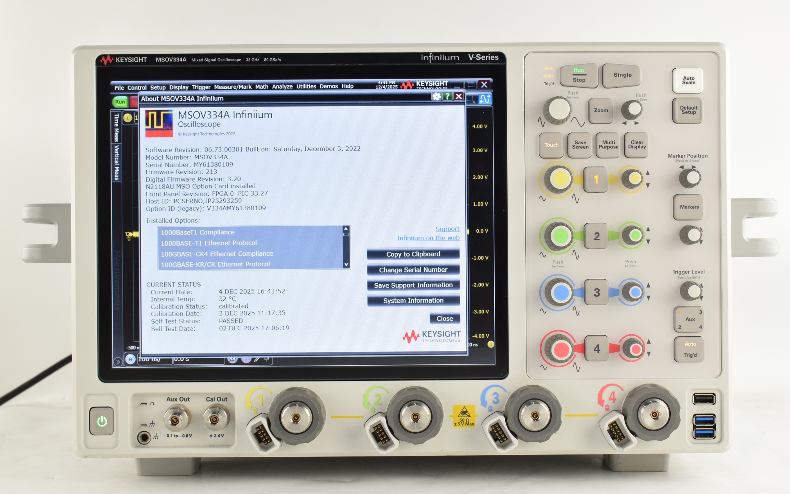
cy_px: 257
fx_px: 1335
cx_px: 400
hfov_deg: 33.0
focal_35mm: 62
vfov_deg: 20.9
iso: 400
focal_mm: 40
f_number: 10
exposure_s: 1/30
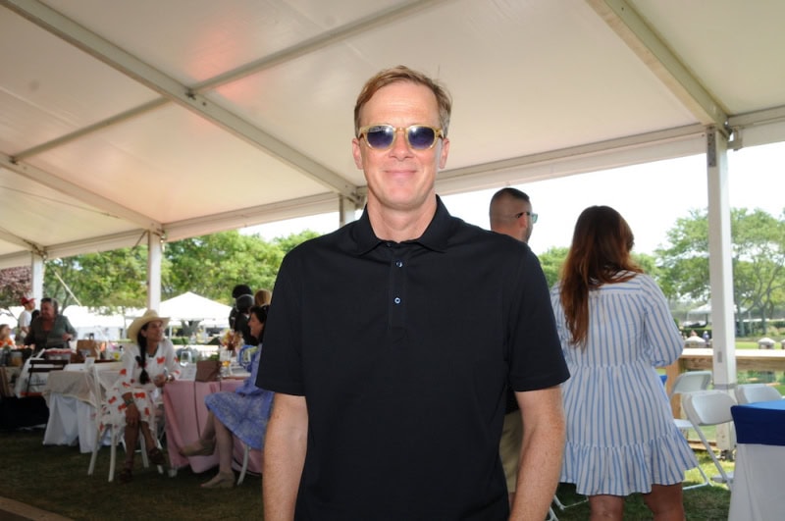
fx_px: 849
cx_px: 392
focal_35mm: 39
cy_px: 260
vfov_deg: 34.1
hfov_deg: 49.6
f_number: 9
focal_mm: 26
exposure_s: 1/250
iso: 500
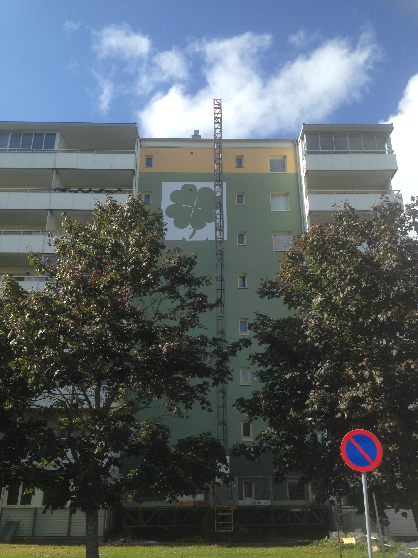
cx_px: 209
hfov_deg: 42.9
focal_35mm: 33
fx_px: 531
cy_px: 279
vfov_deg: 55.4
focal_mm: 4.12
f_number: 2.4
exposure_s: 1/951
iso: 50
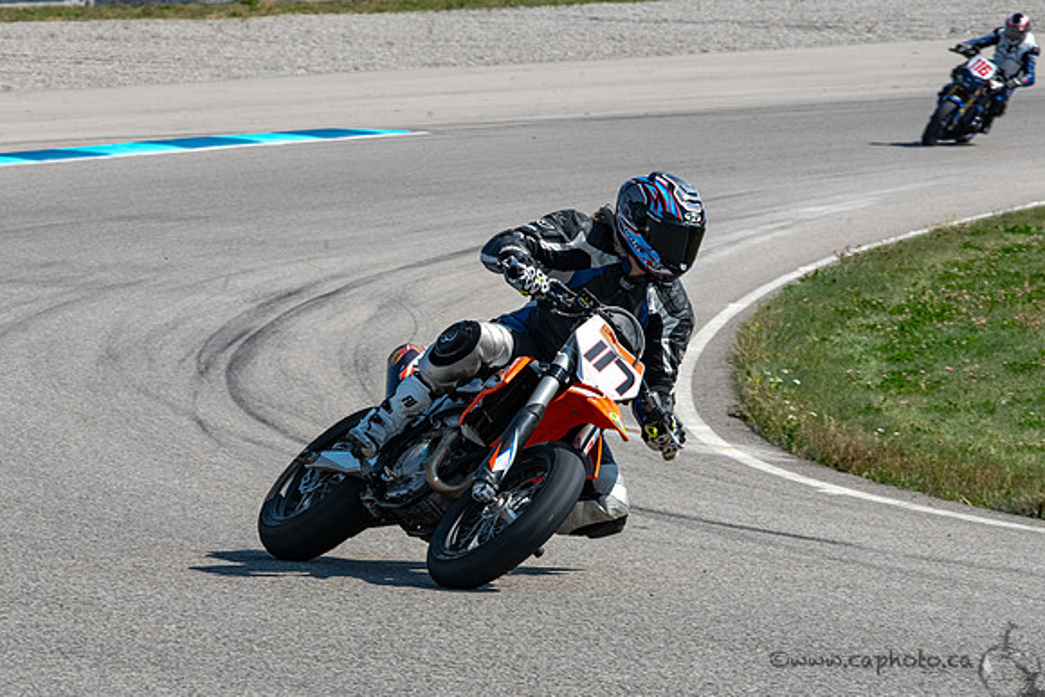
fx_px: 7627
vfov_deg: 5.2
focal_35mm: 263
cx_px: 492
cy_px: 458
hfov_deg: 7.8
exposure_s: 1/800
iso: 640
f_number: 16
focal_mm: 200
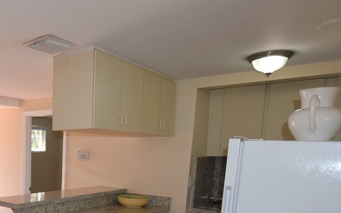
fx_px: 326
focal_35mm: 35
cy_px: 189
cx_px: 17
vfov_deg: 34.3
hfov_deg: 47.9
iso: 250
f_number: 5.6
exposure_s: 1/125
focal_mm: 11
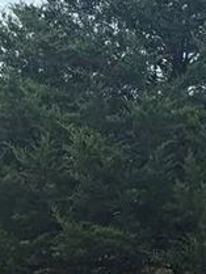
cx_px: 131
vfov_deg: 11.3
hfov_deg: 8.7
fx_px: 1348
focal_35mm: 170
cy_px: 352
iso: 50
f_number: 1.6
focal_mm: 5.96
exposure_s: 1/4065
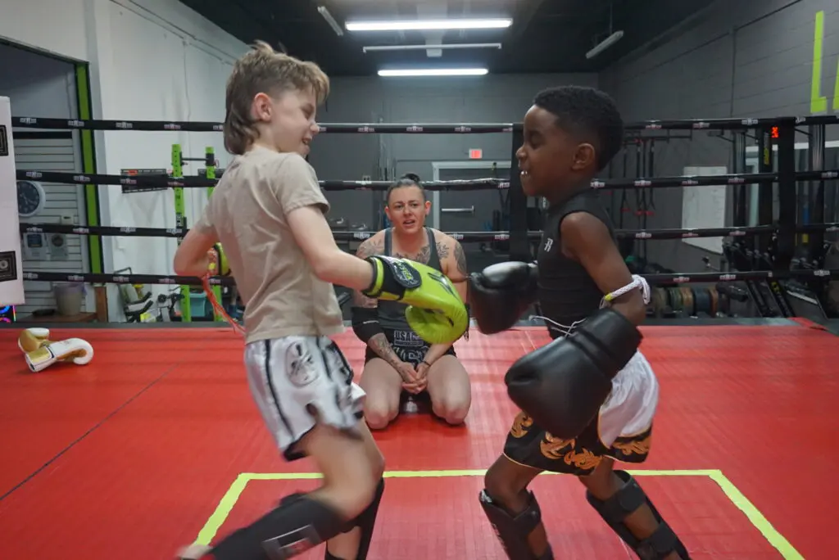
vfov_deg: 41.8
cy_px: 280
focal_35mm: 32
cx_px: 420
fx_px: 735
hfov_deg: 59.5
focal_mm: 21
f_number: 4
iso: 3200
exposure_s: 1/160
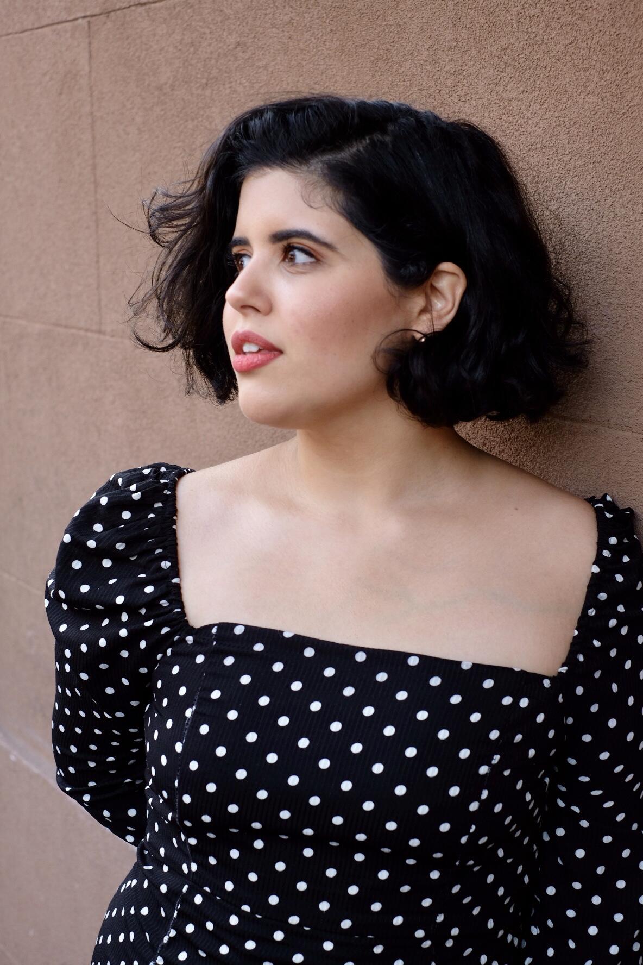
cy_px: 482
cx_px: 322
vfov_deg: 37.5
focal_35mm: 53
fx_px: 1420
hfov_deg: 25.5
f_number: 4.5
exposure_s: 1/250
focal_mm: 35
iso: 400
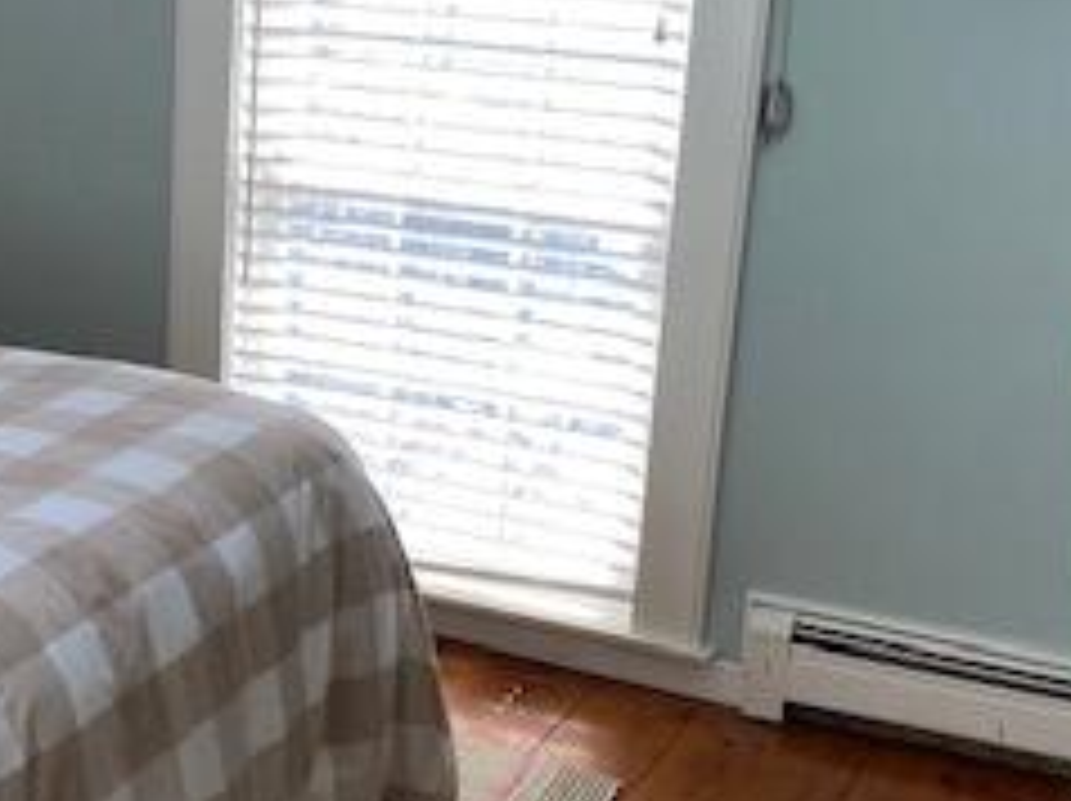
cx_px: 184
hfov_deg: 27.2
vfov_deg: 21.0
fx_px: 2164
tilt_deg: -17.6
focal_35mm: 70
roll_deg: -1.1
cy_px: 468
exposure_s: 1/128
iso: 32
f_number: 1.8
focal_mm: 4.25
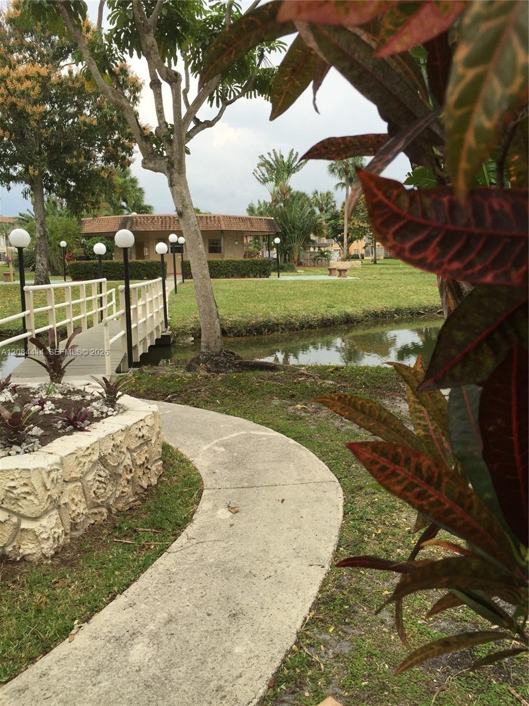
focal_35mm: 29
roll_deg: +1.1
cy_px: 353
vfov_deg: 61.7
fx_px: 591
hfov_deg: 48.2
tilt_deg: -6.8
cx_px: 264
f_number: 2.2
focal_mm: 4.15
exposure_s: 1/706
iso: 32
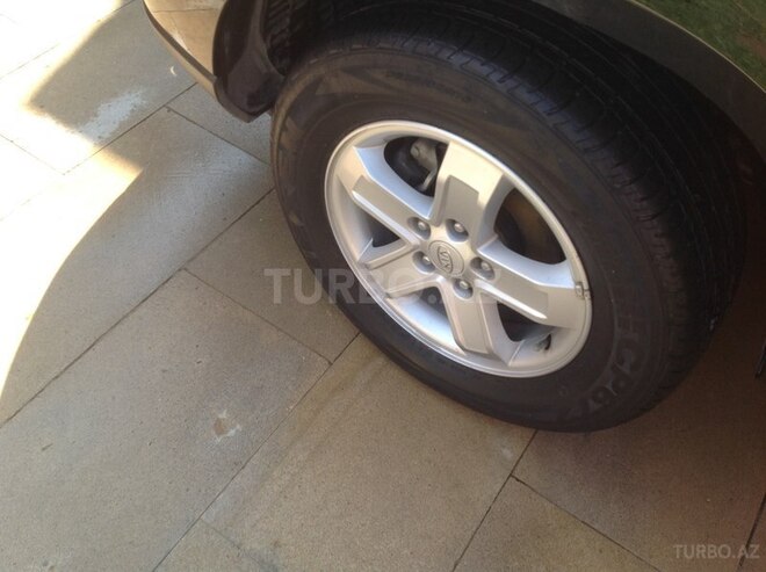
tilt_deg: -53.2
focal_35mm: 35
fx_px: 773
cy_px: 286
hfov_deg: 52.7
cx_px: 383
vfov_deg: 40.6
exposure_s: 1/221
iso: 50
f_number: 2.4
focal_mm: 4.28
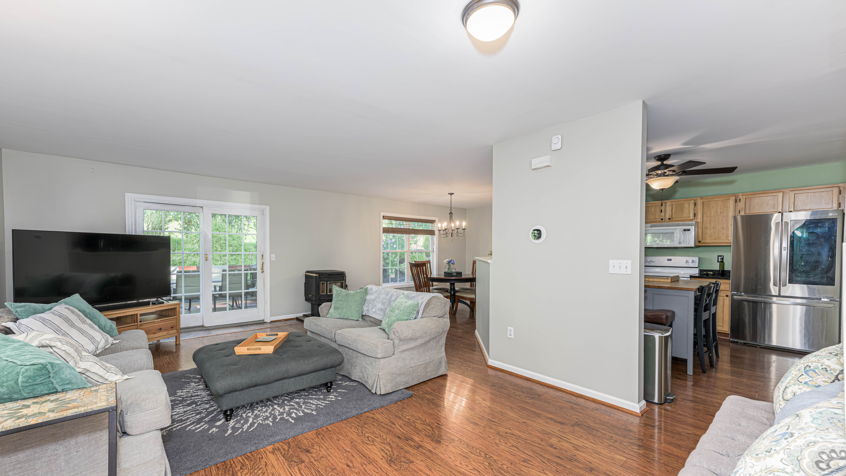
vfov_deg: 70.4
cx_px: 414
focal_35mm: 15
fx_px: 336
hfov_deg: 103.0
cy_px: 254
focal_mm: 14
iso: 320
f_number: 7.1
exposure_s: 1/30
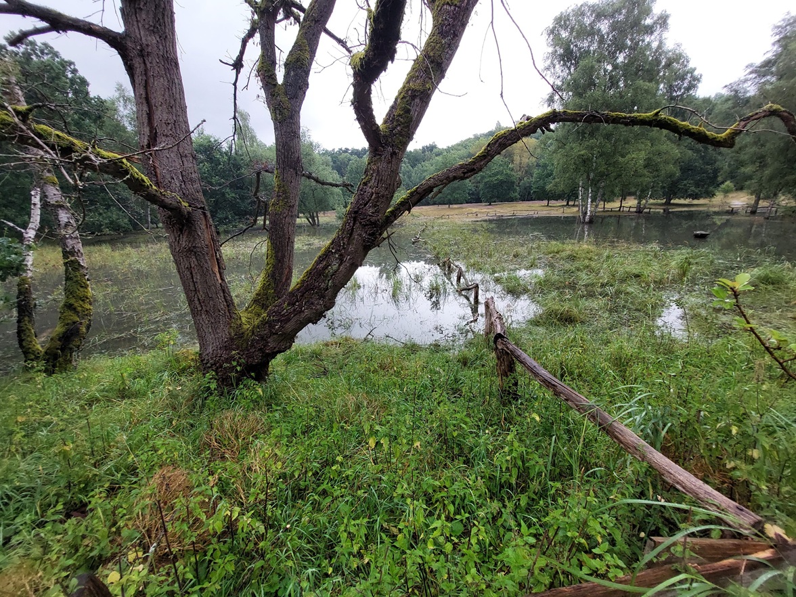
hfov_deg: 106.2
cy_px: 298
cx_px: 398
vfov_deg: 89.9
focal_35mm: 13
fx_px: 299
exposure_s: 1/128
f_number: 2.2
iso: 50
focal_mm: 1.74
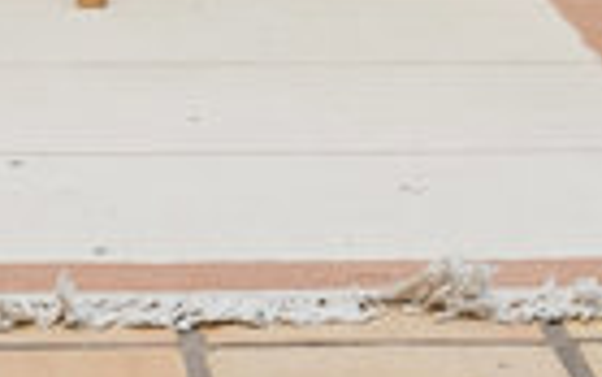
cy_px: -765
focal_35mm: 270
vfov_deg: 4.7
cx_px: 13
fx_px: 4432
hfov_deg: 7.7
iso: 400
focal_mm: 46
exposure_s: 1/250
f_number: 6.3
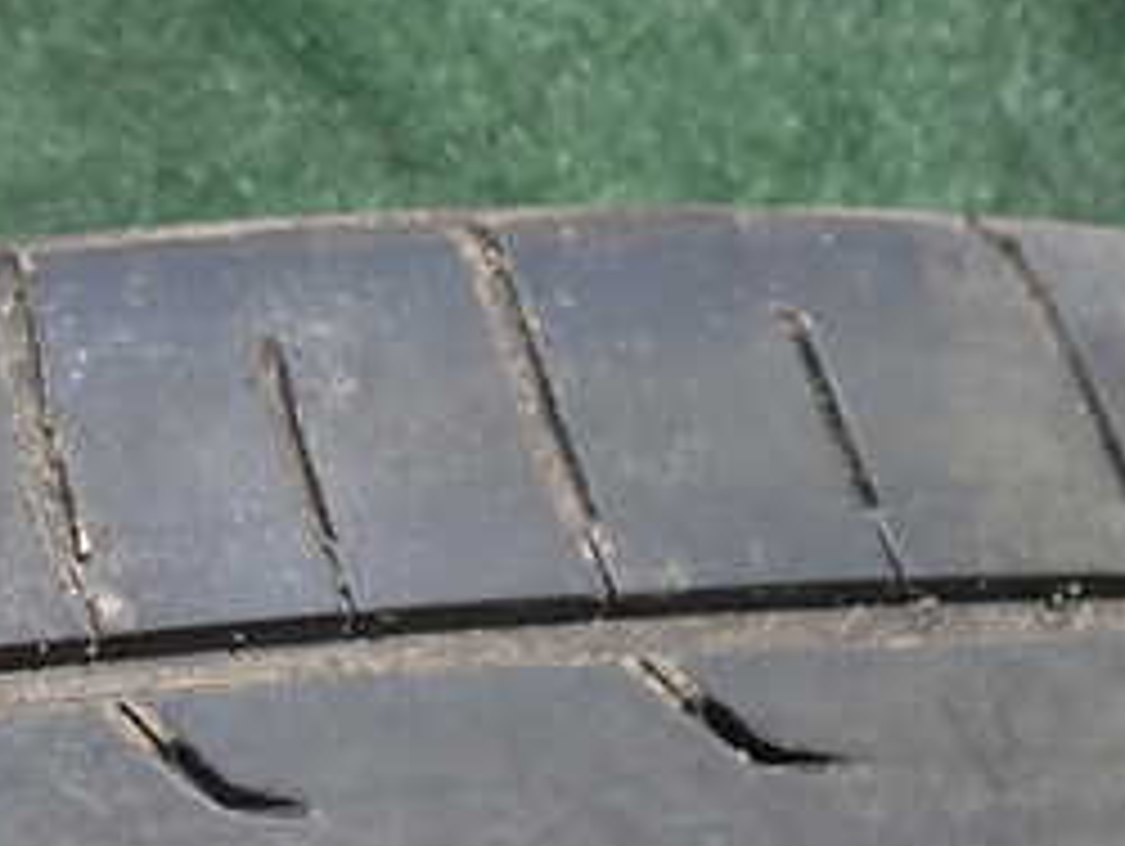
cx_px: -76
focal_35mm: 72
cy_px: 994
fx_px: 2342
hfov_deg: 25.3
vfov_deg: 19.4
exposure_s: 1/640
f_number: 3.2
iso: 100
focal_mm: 5.4
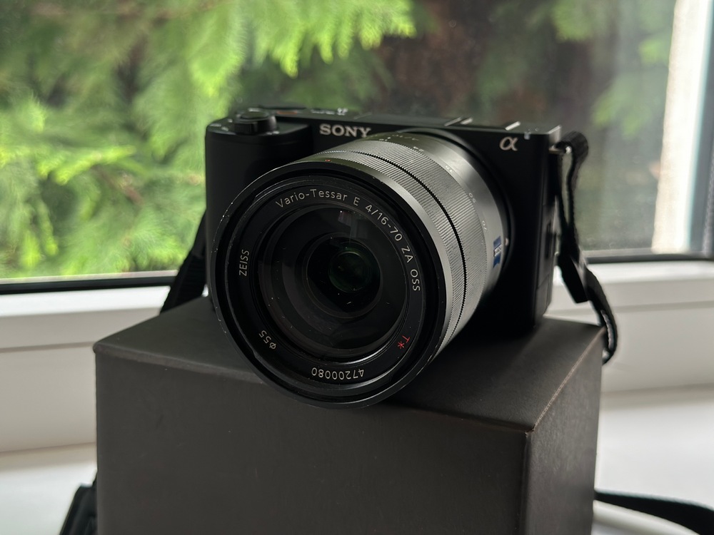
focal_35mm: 48
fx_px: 990
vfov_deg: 30.3
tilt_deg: -12.9
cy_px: 268
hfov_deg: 39.7
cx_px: 357
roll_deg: -1.0
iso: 200
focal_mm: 6.86
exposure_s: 1/60
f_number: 1.78
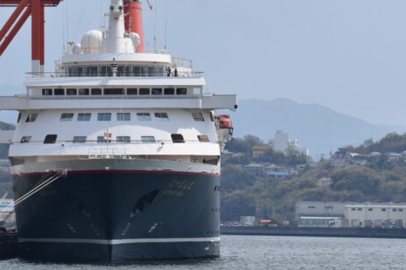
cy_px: 86
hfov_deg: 6.4
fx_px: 3619
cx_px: 86
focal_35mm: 321
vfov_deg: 4.3
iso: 200
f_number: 11
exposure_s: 1/500
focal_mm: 130
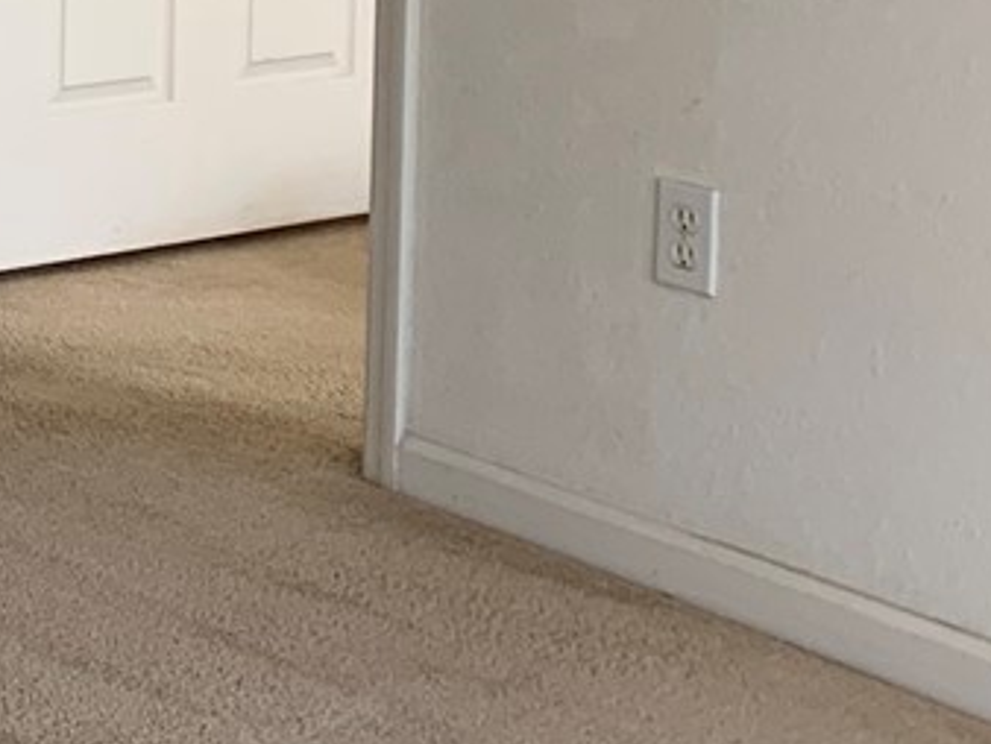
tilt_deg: -6.2
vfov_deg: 11.5
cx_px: -985
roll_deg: +0.1
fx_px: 3524
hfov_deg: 13.7
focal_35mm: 123
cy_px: -419
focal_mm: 4.25
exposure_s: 1/60
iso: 64
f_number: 1.8
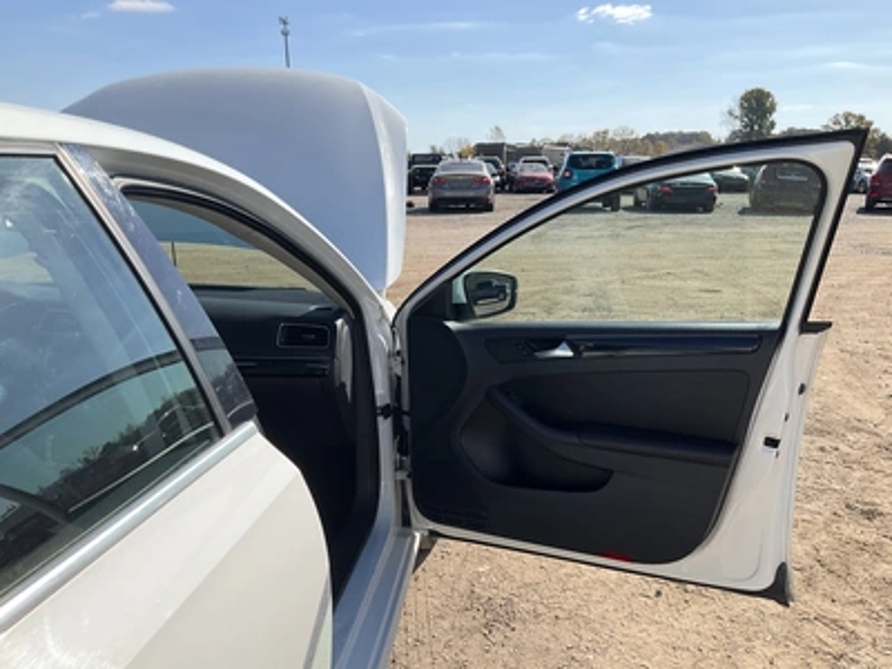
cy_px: 334
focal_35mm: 29
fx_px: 747
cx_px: 446
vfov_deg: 48.2
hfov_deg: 61.7
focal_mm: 3
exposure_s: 1/2058
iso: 25
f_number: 1.8
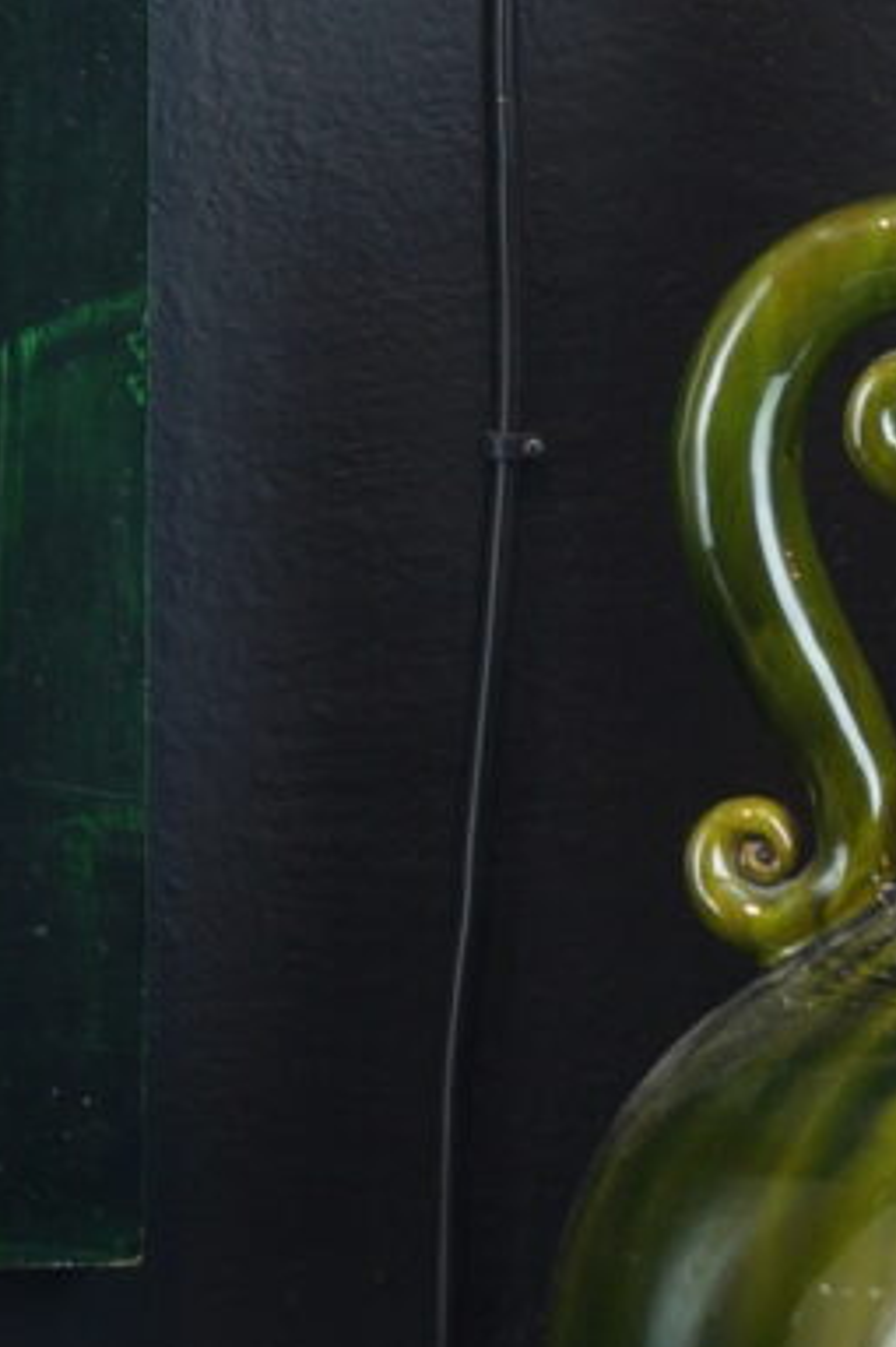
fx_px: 11247
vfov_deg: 6.8
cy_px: -67
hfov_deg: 4.5
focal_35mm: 301
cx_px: -1200
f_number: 8
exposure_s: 1/2
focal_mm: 30
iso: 100
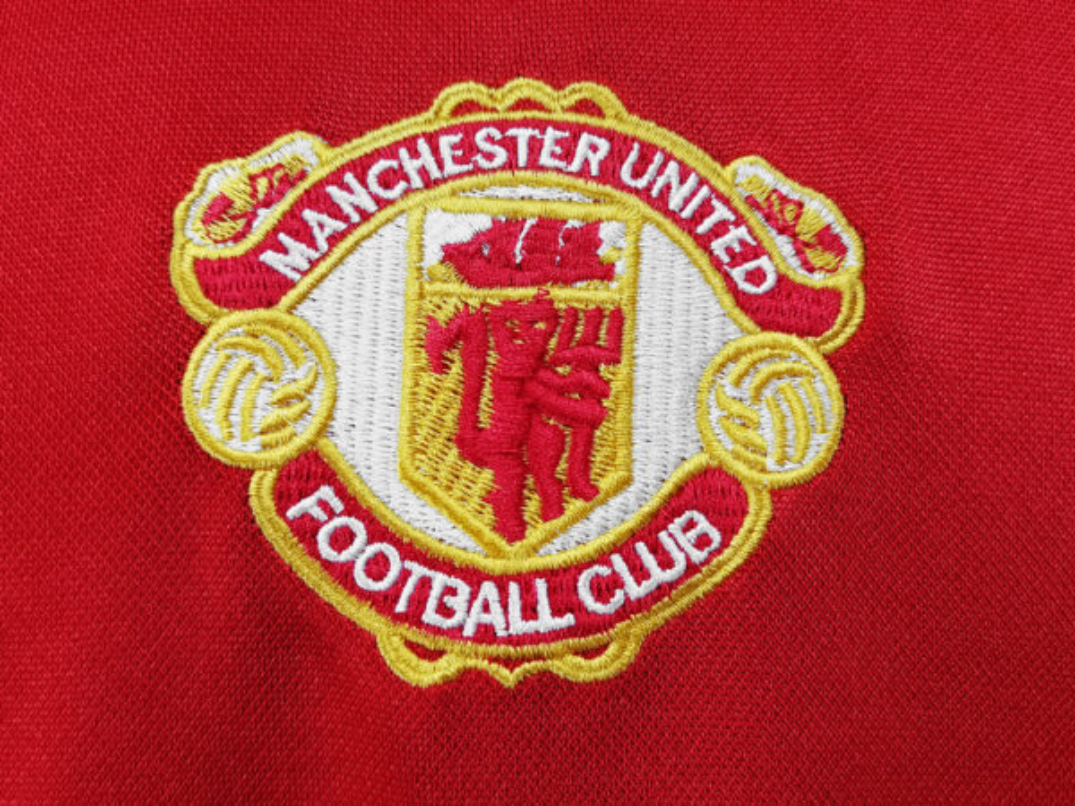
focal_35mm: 32
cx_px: 538
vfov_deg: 44.2
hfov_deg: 56.8
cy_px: 403
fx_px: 994
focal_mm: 5.58
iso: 160
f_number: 1.8
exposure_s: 1/60
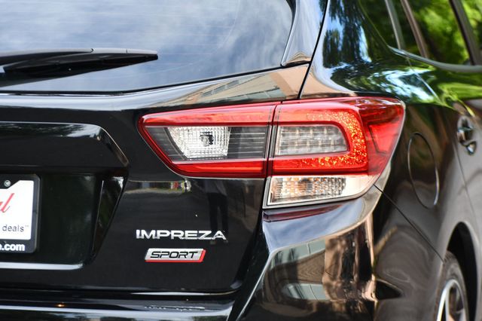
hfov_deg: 15.9
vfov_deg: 10.6
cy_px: 160
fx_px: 1726
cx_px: 241
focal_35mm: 129
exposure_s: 1/250
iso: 450
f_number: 4.8
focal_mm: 86
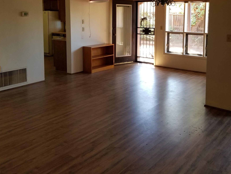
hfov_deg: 49.9
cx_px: 135
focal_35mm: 37
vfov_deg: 38.0
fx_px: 247
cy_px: 51
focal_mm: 4.25
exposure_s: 1/60
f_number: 1.7
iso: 125
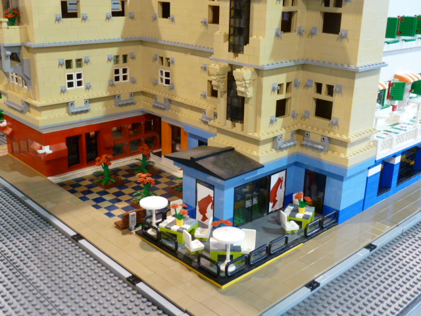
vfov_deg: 36.0
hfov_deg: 46.8
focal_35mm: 40
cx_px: 210
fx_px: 486
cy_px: 158
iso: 400
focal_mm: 6.5
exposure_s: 1/15
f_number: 3.6
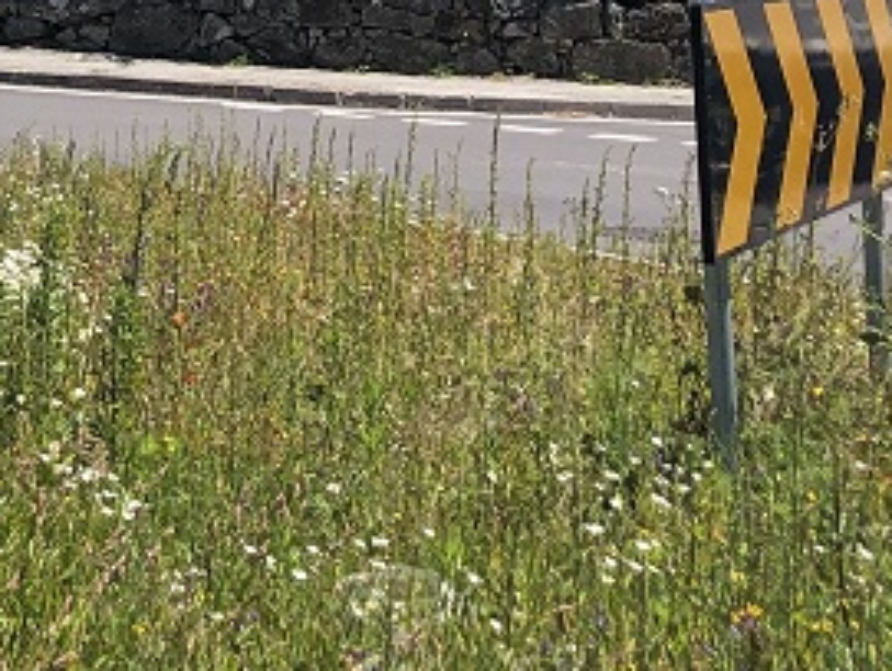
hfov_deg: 17.0
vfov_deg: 12.1
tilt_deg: +8.9
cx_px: -188
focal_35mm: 110
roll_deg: -1.1
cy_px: -632
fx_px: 2838
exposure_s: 1/1372
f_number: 1.8
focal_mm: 3.99
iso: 20
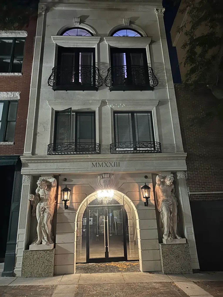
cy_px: 148
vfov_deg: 71.6
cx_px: 112
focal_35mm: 24
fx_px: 206
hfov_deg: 56.8
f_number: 1.78
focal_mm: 6.86
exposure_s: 1/20
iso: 1600
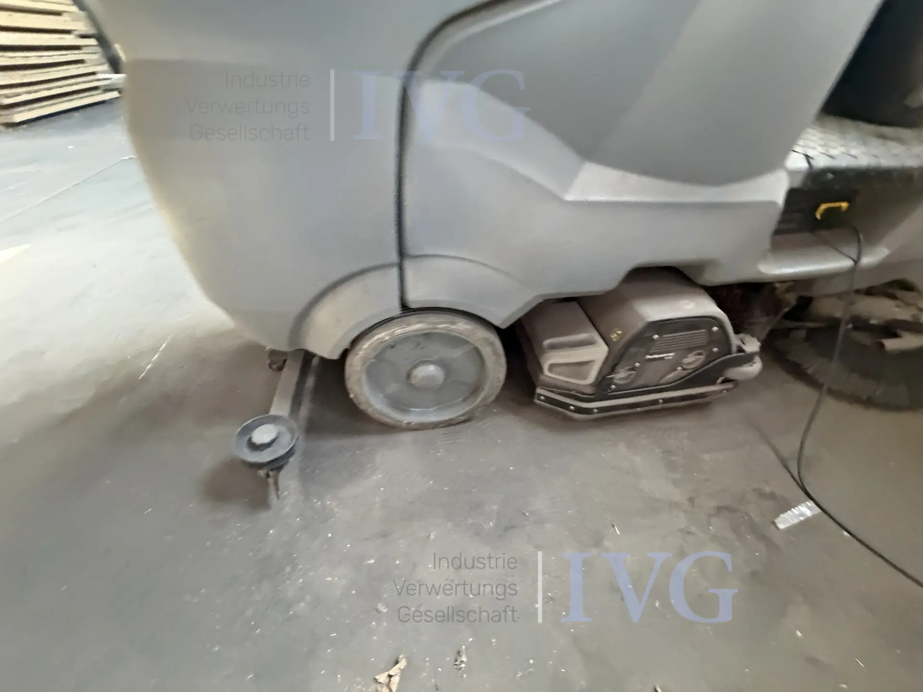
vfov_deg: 85.7
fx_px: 373
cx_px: 462
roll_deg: -2.5
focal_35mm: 14
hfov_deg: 102.1
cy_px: 346
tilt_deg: -39.1
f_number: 2.2
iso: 1000
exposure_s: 1/60
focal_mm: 2.22
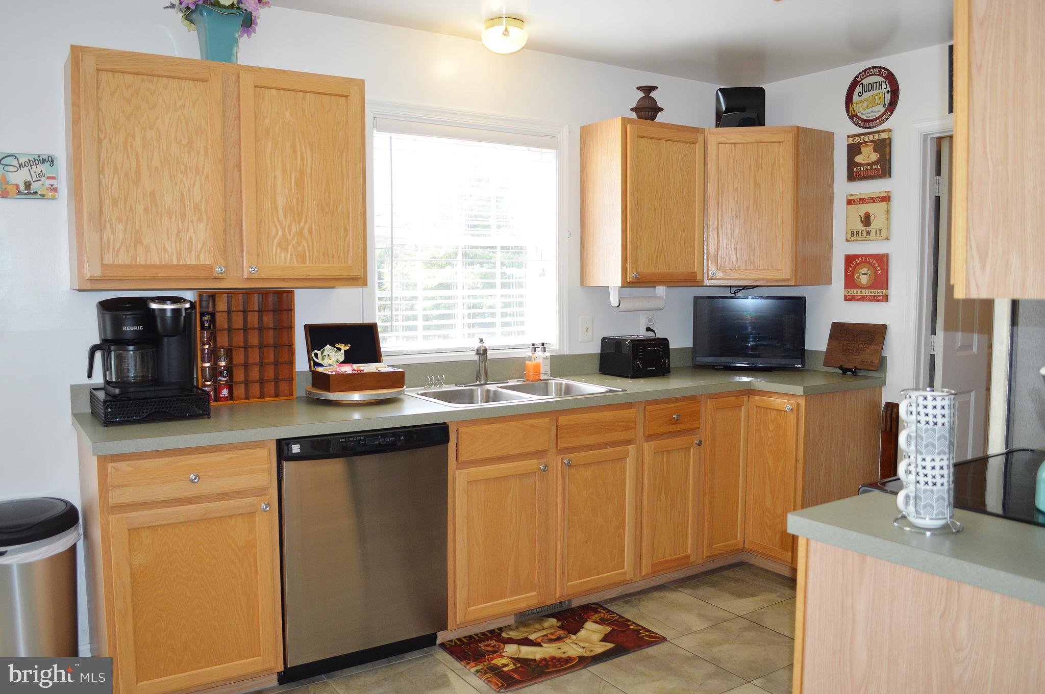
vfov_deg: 47.8
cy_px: 347
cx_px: 522
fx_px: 783
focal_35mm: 27
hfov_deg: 67.4
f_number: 4
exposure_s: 1/125
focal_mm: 18
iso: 360
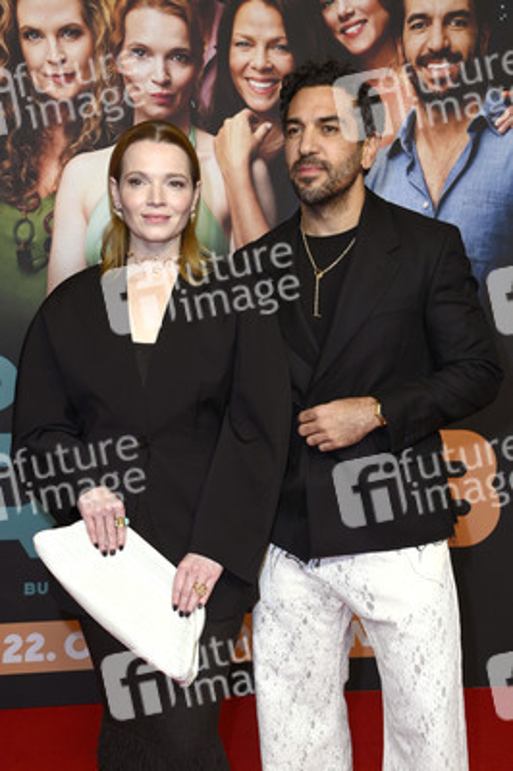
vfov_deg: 36.3
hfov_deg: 24.6
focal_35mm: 55
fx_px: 1178
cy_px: 386
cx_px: 256
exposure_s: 1/250
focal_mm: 55
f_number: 5.6
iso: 1250
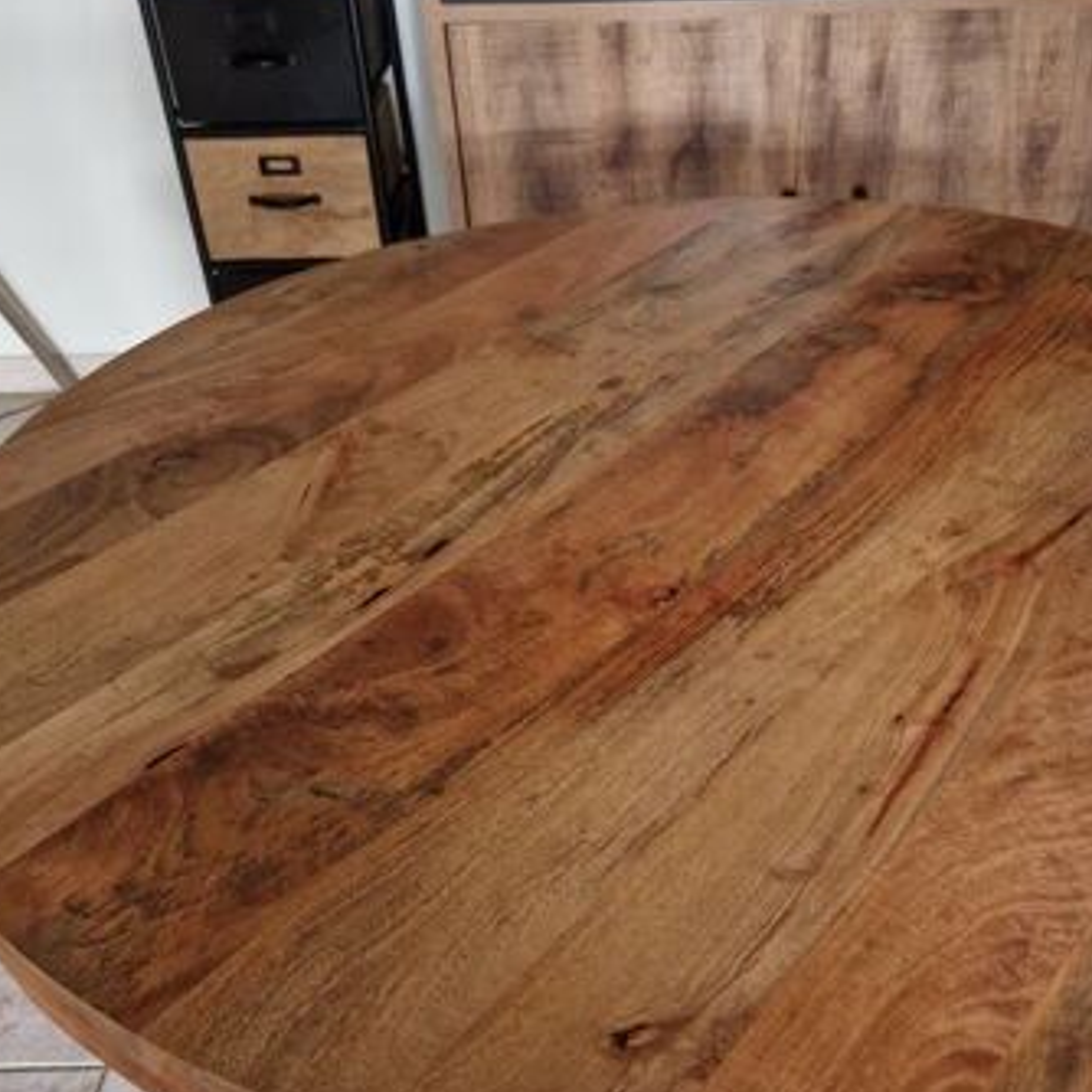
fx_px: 1392
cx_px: 680
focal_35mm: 39
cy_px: 641
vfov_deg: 42.7
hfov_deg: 42.5
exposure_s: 1/33
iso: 640
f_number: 1.8
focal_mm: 5.4
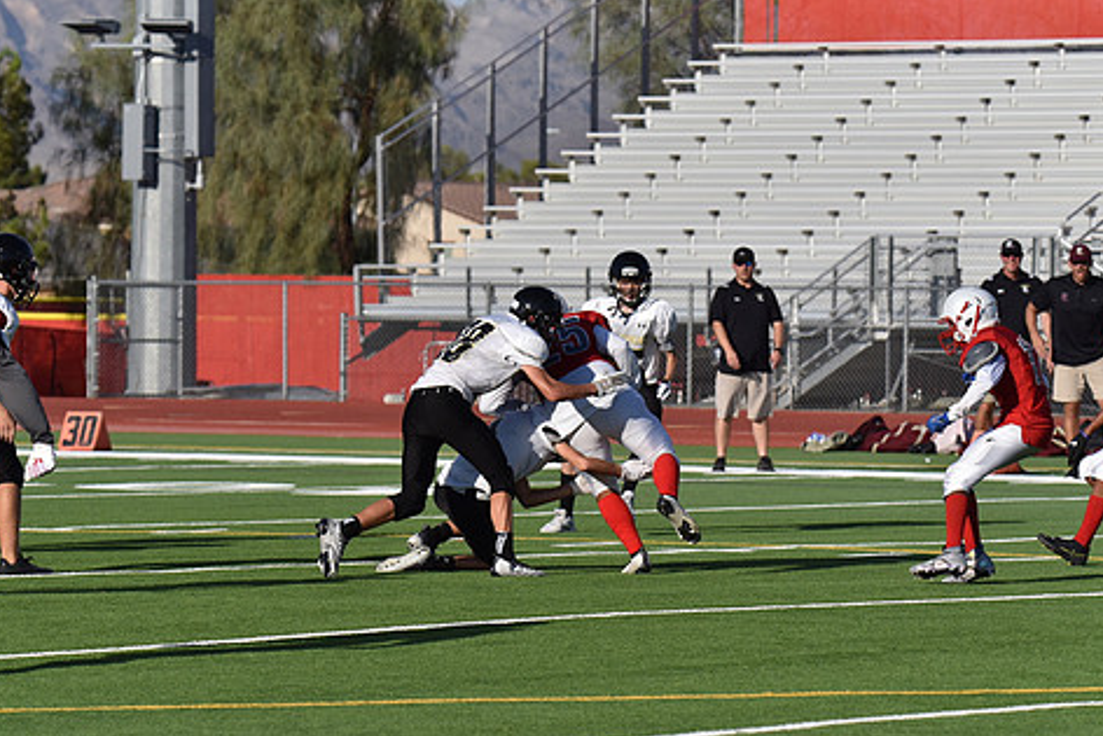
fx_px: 7907
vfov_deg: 5.3
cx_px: 554
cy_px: 373
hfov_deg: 8.0
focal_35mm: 258
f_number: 8
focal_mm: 210
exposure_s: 1/4000
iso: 720
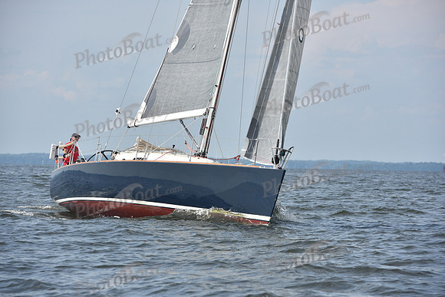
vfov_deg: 6.9
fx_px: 2473
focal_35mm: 200
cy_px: 148
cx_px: 222
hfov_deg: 10.3
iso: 320
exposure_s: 1/1250
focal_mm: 200
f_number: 9
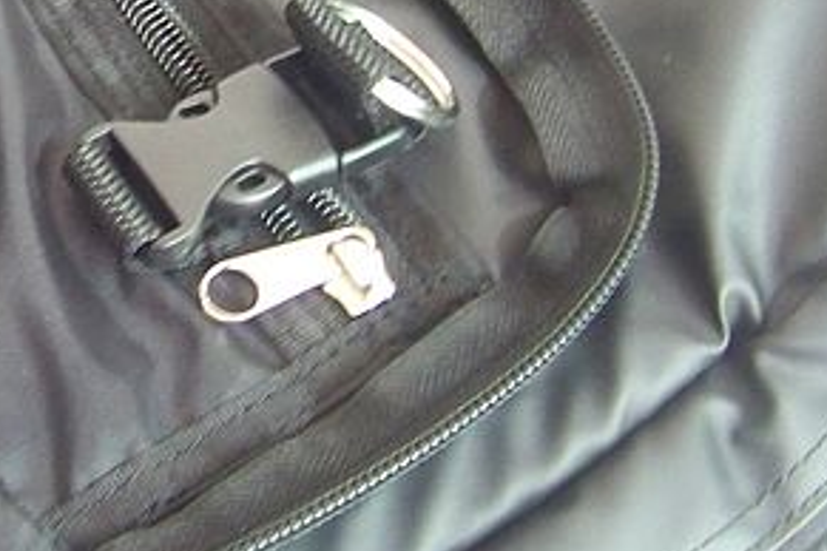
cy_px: 138
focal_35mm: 90
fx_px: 2067
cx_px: 63
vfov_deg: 15.1
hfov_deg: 22.0
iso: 400
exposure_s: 1/2.5
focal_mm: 5.85
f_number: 2.8
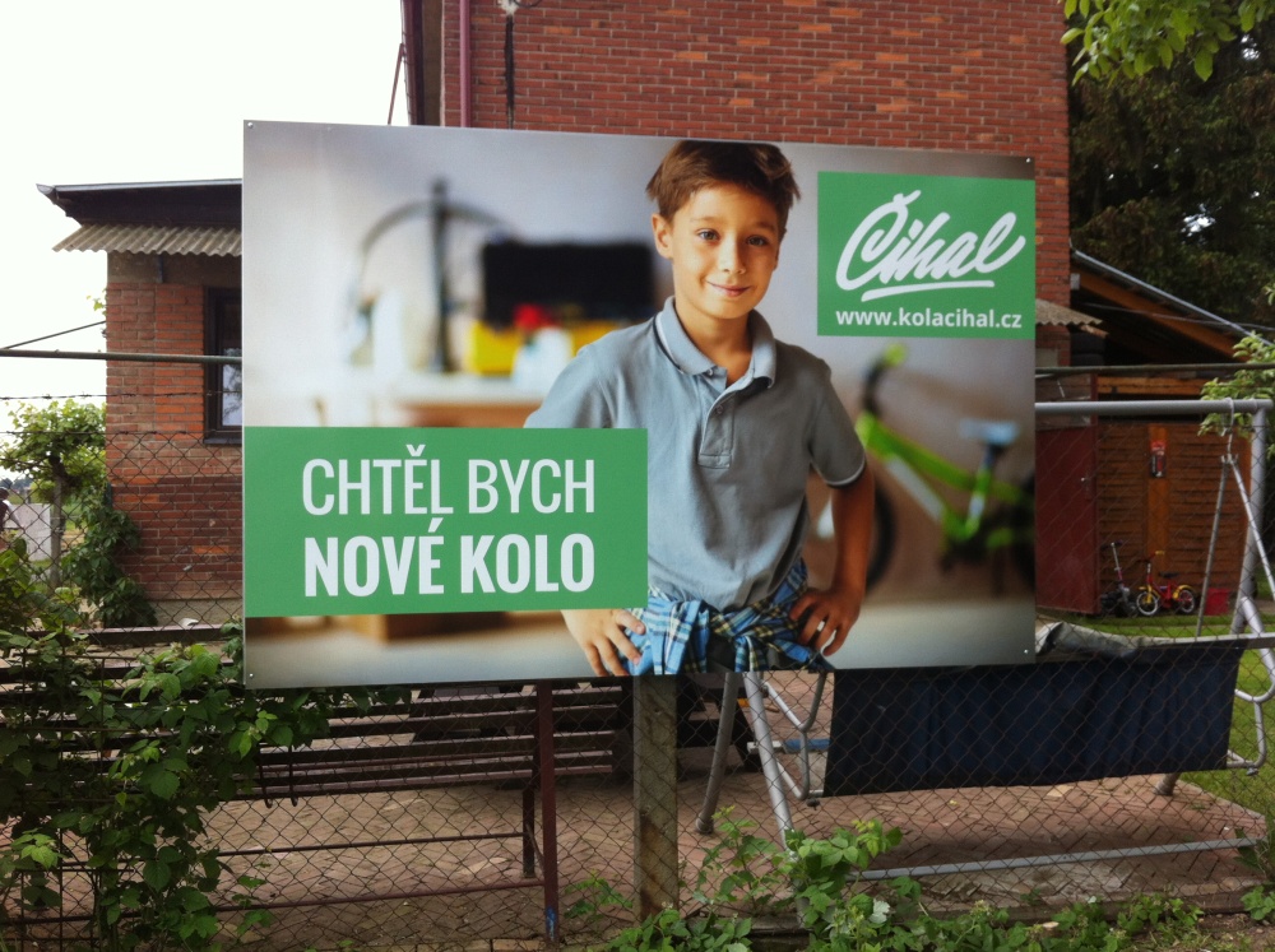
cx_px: 638
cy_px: 476
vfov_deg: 40.6
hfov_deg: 52.7
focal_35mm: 35
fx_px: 1287
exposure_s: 1/339
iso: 80
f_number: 2.8
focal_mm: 3.85
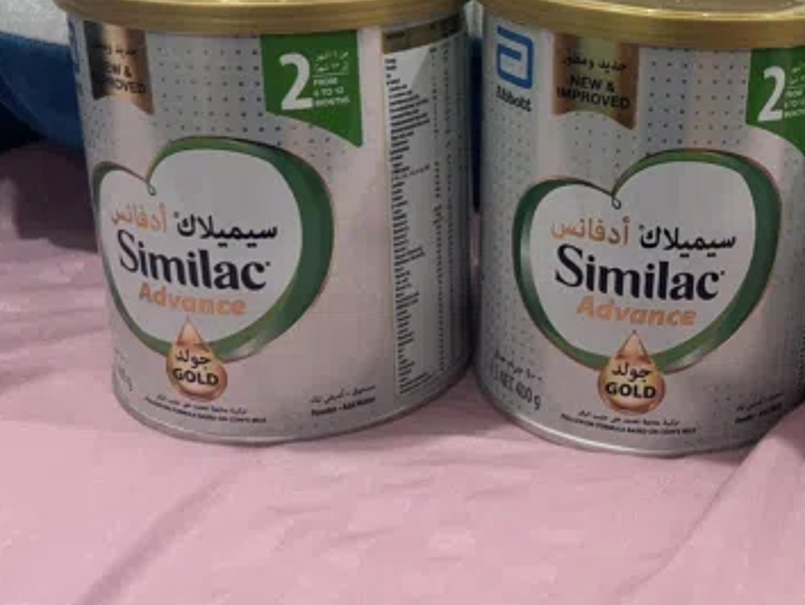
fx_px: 1094
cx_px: 666
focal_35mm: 47
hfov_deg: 38.6
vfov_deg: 30.3
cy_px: 139
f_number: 1.5
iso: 125
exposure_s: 1/73
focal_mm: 5.7
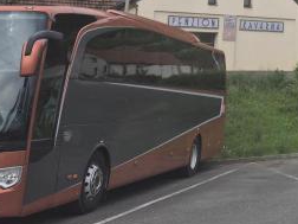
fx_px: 628
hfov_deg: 22.8
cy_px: -77
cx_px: 419
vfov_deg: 18.6
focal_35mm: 73
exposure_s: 1/718
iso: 25
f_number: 1.8
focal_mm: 5.4
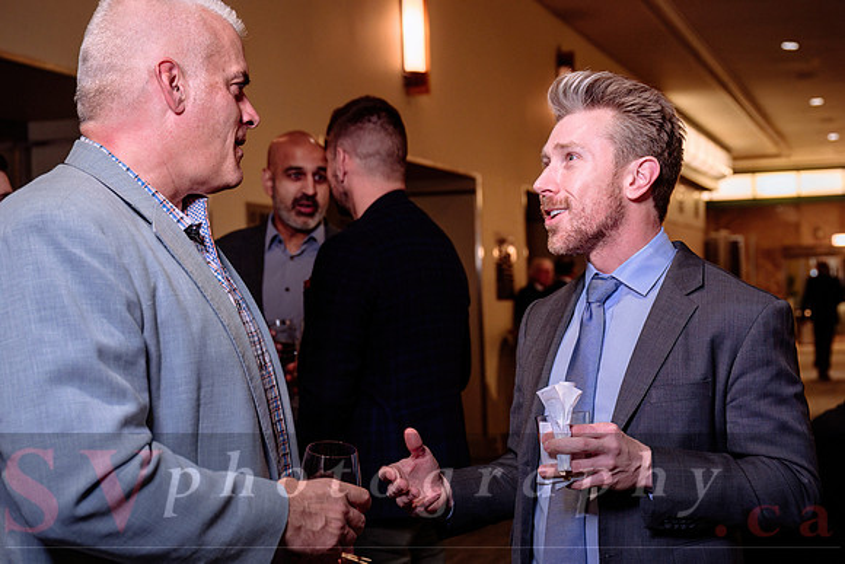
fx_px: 1335
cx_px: 522
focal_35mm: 57
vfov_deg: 23.8
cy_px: 317
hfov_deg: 34.9
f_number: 4
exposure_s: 1/80
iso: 1600
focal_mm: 46
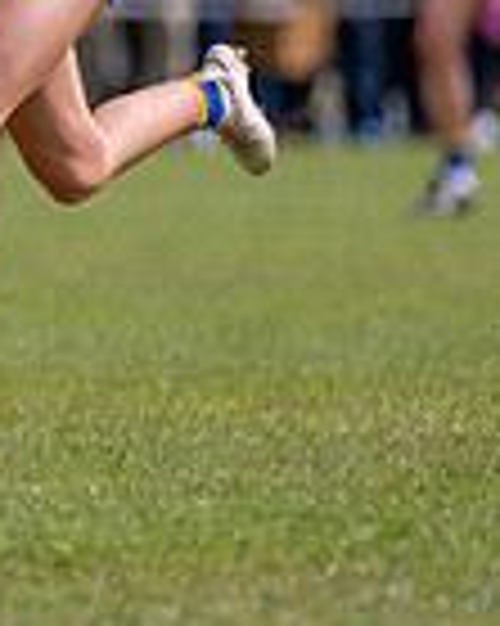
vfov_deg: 1.2
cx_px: -543
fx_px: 30629
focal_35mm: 1654
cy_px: -8
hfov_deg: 0.9
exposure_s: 1/6400
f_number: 2.8
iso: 320
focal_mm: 270
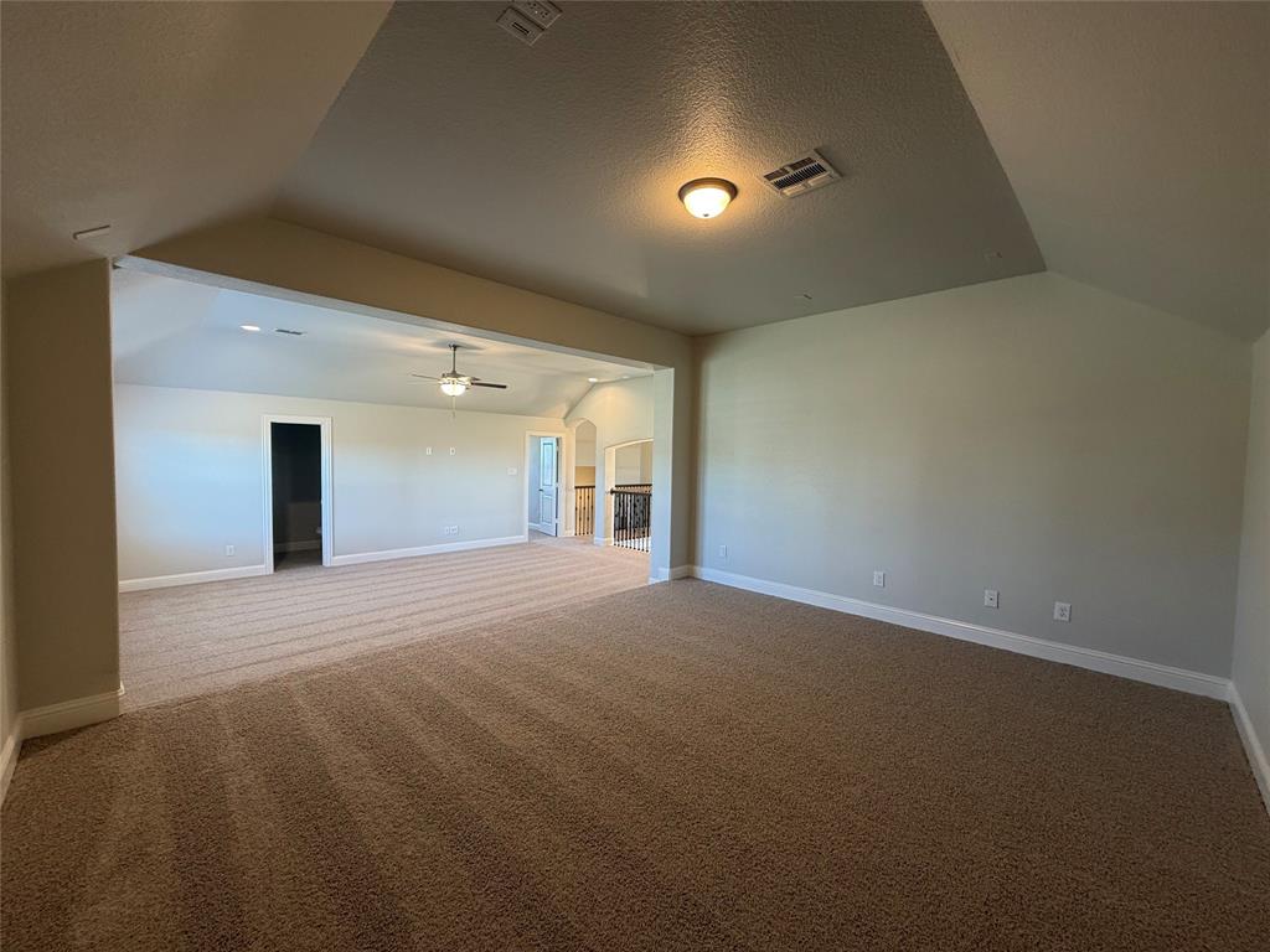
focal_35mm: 14
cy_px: 476
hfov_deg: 102.1
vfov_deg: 85.7
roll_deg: -1.0
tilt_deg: -2.8
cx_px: 635
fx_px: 514
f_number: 2.2
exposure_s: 1/60
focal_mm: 2.22
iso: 200
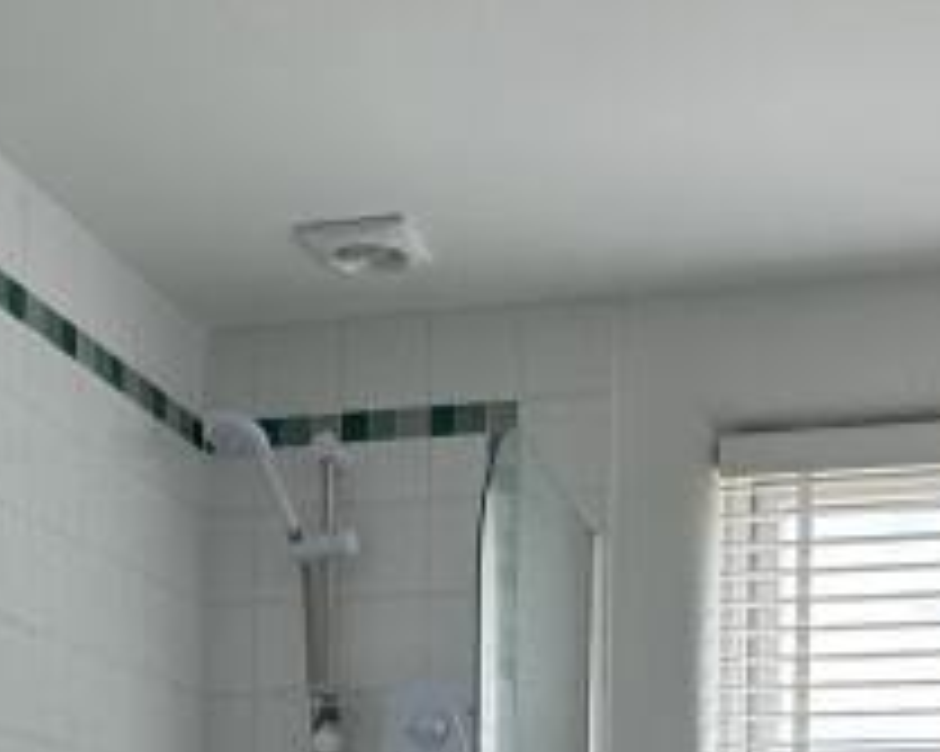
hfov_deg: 28.3
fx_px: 1863
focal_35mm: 67
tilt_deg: -5.6
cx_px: 504
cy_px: 1184
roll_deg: -0.2
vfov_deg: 19.4
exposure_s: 1/100
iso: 40
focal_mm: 2.22
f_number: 2.2
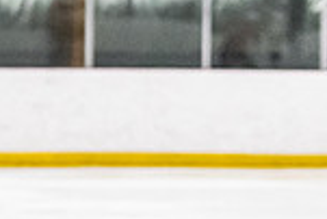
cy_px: 527
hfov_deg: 3.2
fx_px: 5892
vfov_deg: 2.1
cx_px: -307
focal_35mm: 648
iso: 3200
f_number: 2.8
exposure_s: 1/800
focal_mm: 85
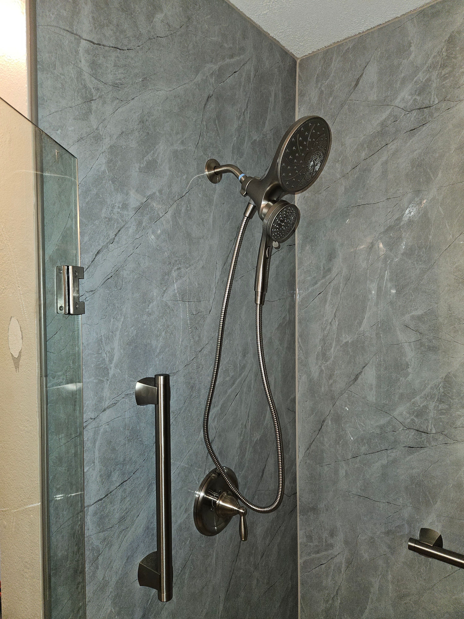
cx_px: 232
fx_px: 411
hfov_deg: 58.9
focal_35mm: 23
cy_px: 310
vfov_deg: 73.9
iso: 100
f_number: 1.8
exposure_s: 1/30
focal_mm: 5.4
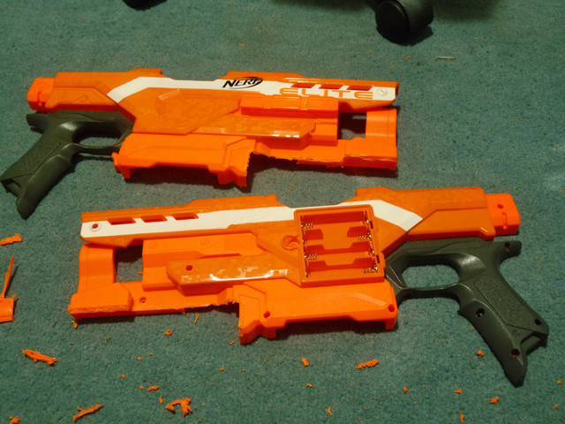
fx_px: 604
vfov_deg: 38.7
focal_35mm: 37
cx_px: 282
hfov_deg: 50.1
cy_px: 212
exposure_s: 1/5
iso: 400
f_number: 3
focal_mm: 6.5
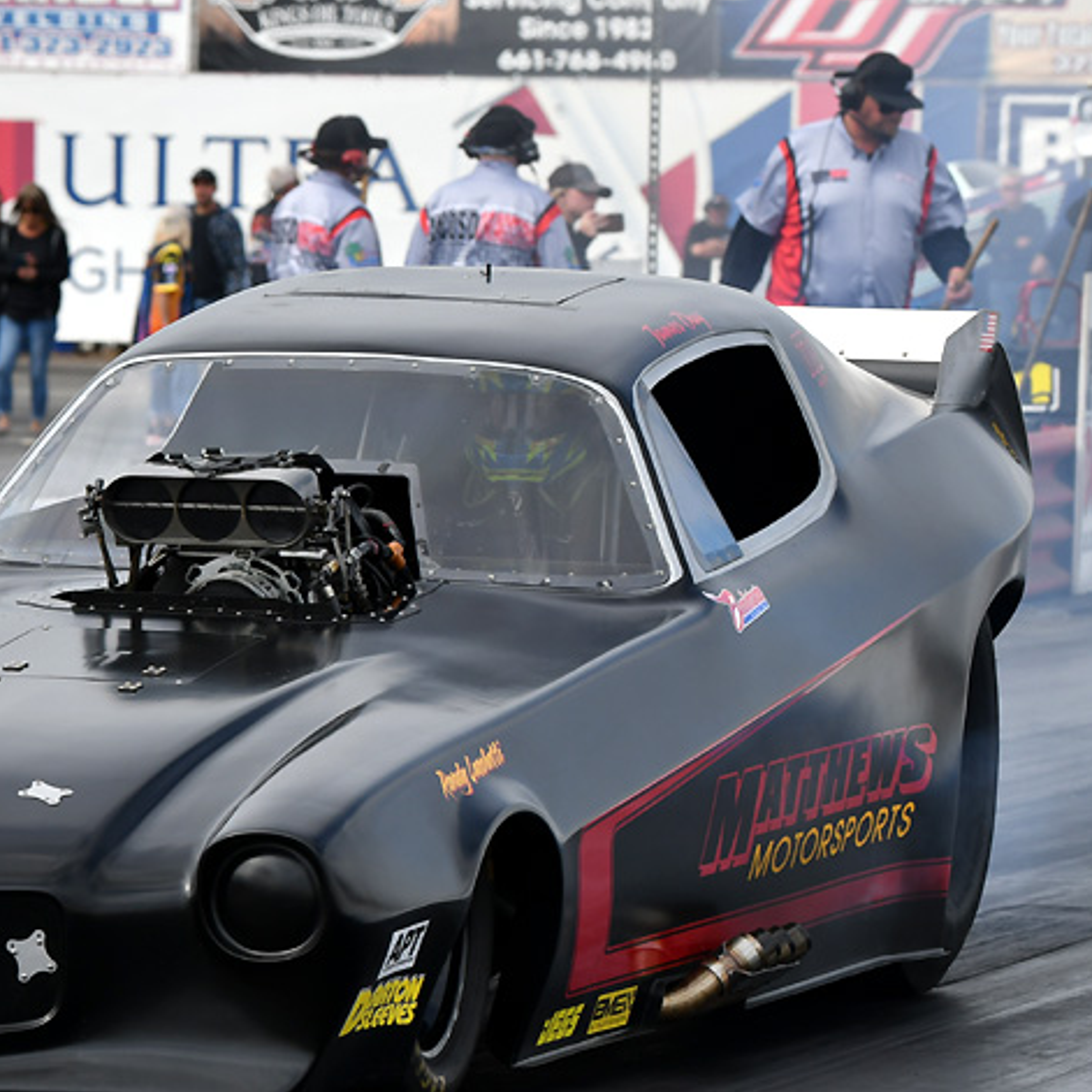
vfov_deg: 5.8
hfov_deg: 5.8
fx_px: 10814
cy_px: 718
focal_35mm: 303
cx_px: 225
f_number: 5.6
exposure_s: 1/1000
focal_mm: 112
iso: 160
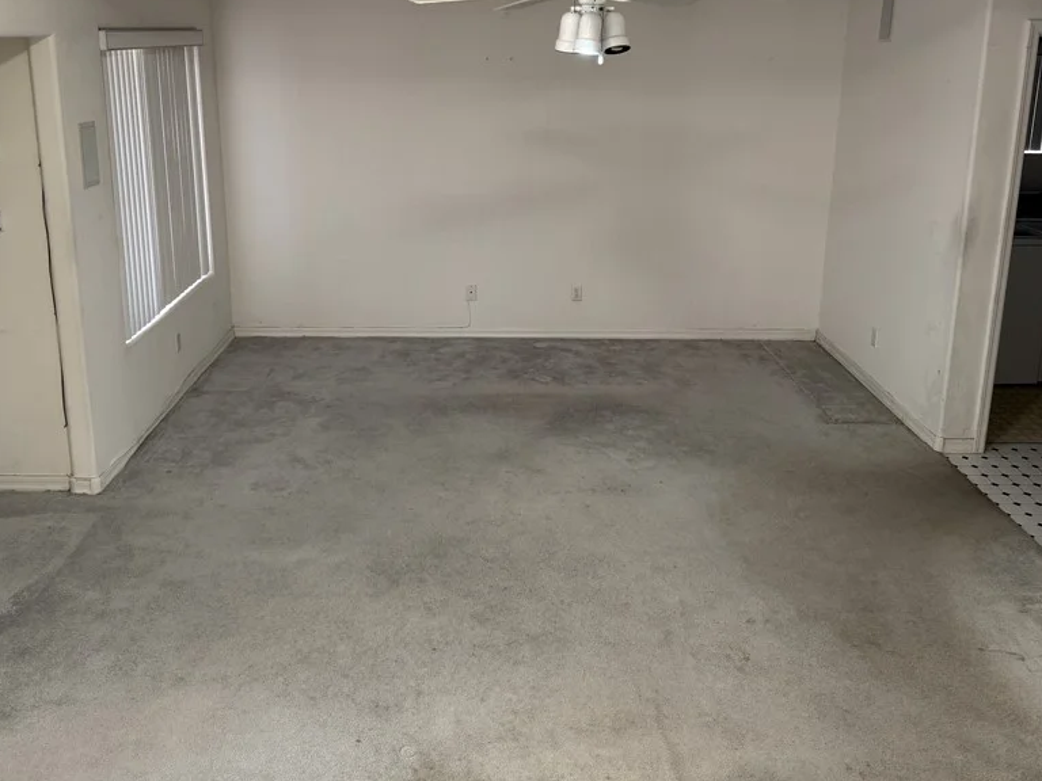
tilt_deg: -11.8
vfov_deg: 43.7
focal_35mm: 32
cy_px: 273
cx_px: 512
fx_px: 963
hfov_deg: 56.8
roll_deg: -0.6
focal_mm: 6.76
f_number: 1.78
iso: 160
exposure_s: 1/60
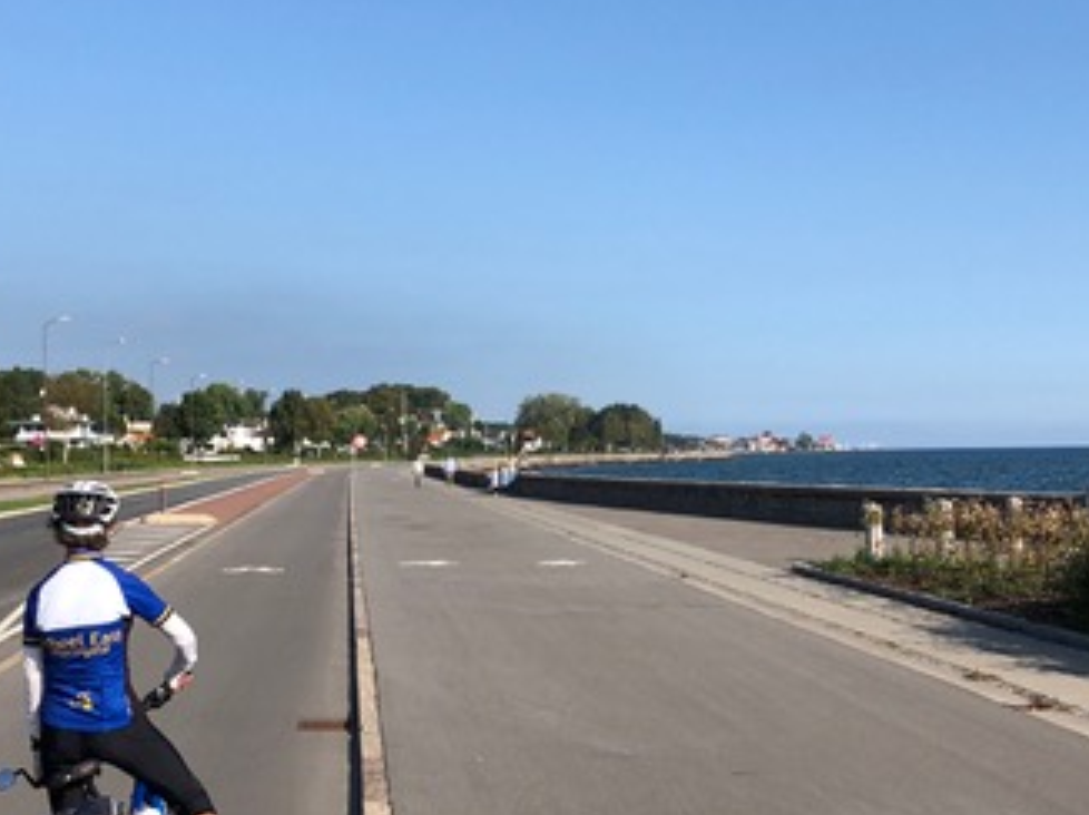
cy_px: 508
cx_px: 598
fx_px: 1729
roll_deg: +0.3
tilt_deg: -1.3
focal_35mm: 55
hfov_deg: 34.9
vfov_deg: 26.4
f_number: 1.8
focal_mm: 3.99
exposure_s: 1/1919
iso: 20
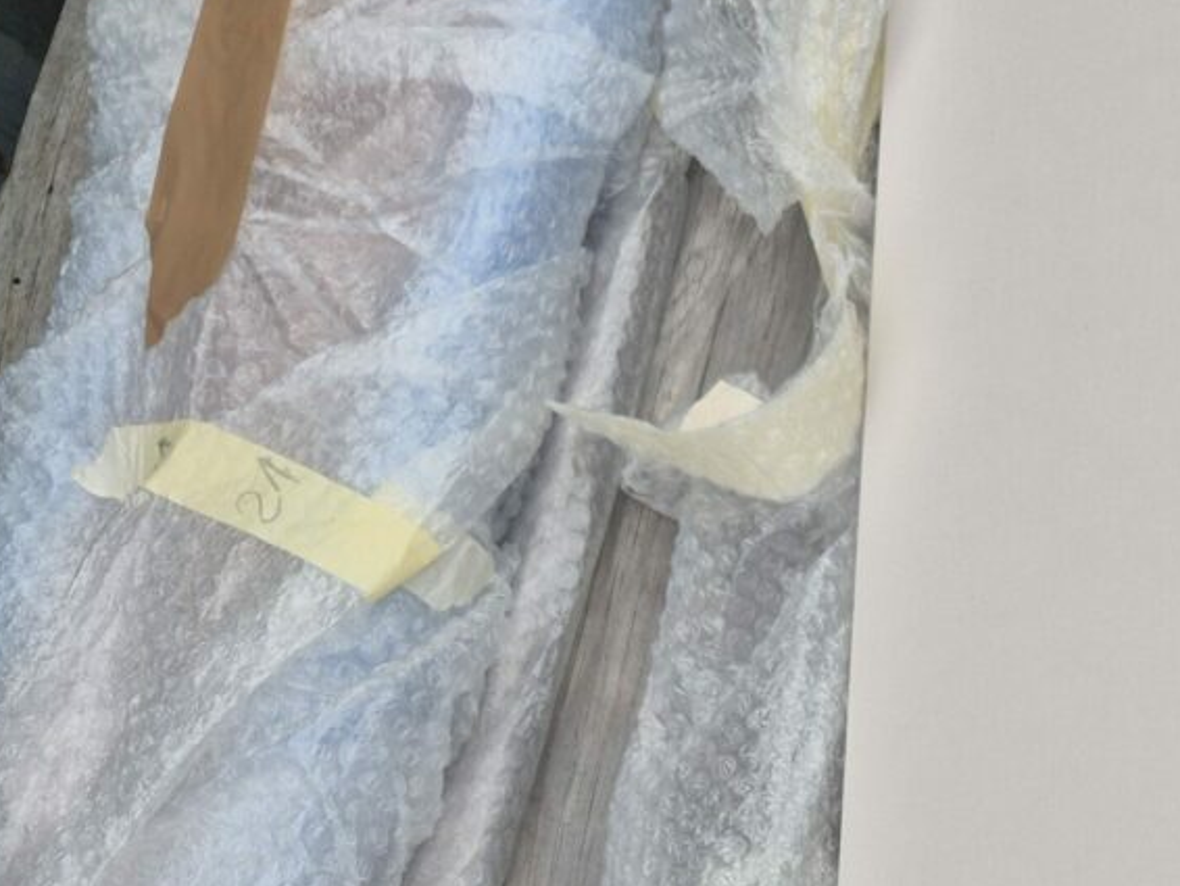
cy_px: 1044
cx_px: 1188
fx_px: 2217
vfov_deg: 21.1
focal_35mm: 65
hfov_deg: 28.0
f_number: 1.8
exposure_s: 1/185
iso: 25
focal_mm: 5.4
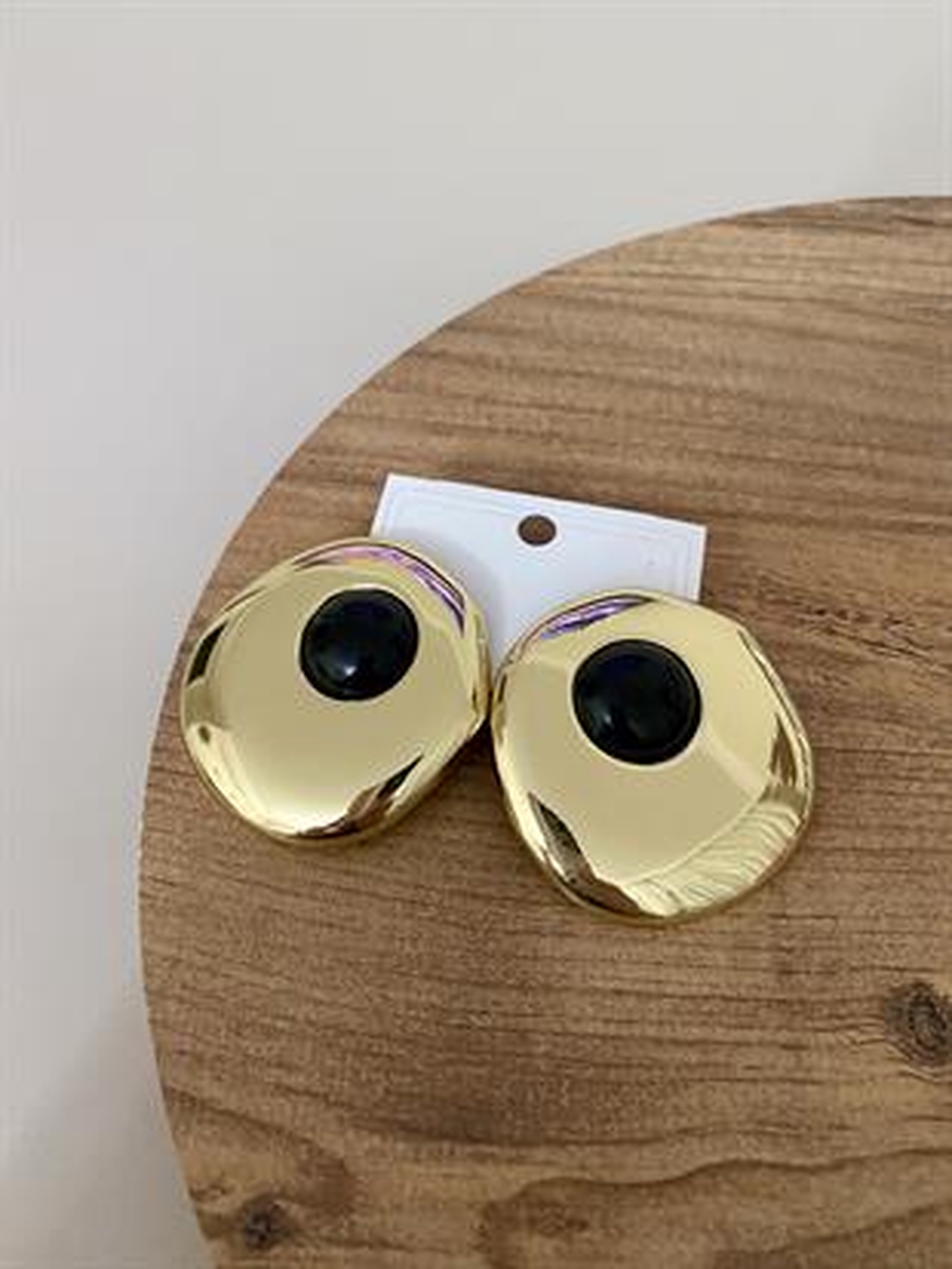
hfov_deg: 54.9
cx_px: 476
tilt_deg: -56.5
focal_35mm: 25
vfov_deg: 69.4
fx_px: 916
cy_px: 634
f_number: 1.8
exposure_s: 1/33
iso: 500
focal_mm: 4.25
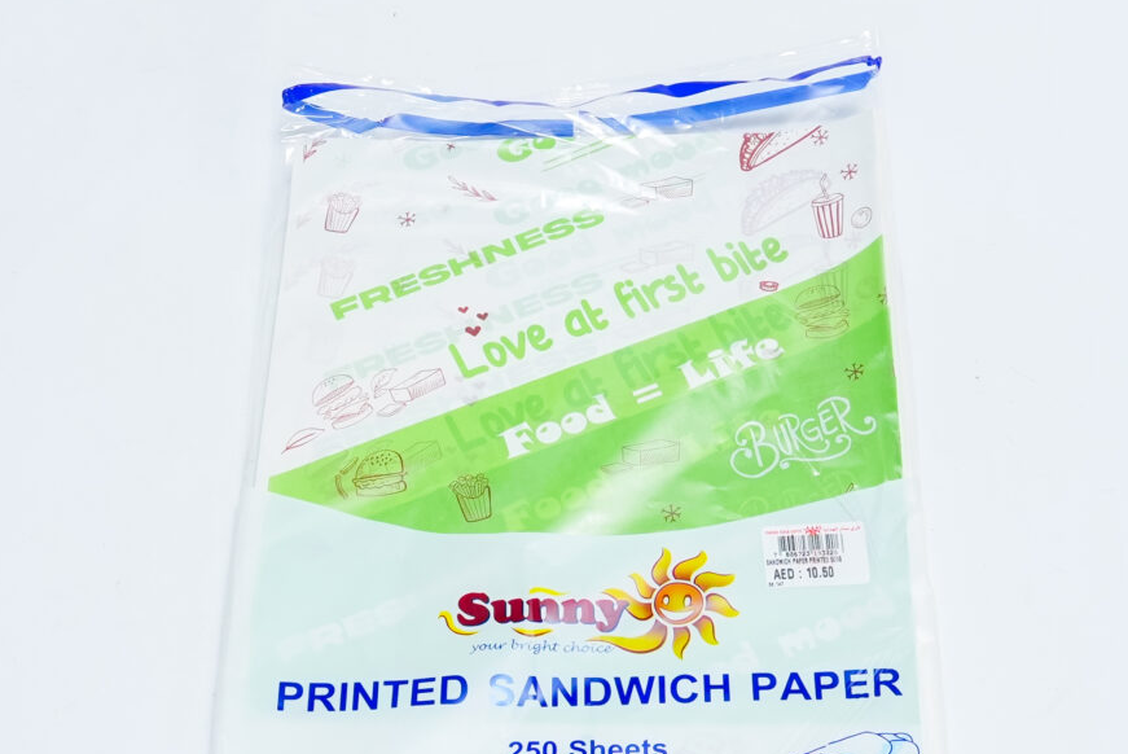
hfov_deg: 30.5
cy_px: 512
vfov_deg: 20.6
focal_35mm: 66
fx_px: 2069
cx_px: 580
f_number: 11
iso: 3200
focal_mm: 32
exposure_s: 1/125
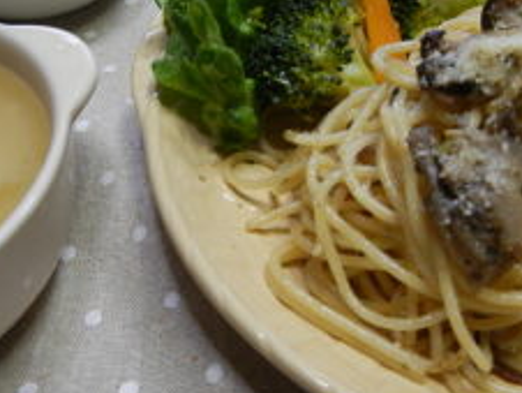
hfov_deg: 36.1
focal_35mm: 53
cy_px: 178
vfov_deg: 27.6
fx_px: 800
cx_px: 291
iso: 265
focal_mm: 5.4
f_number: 3.5
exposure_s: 1/30
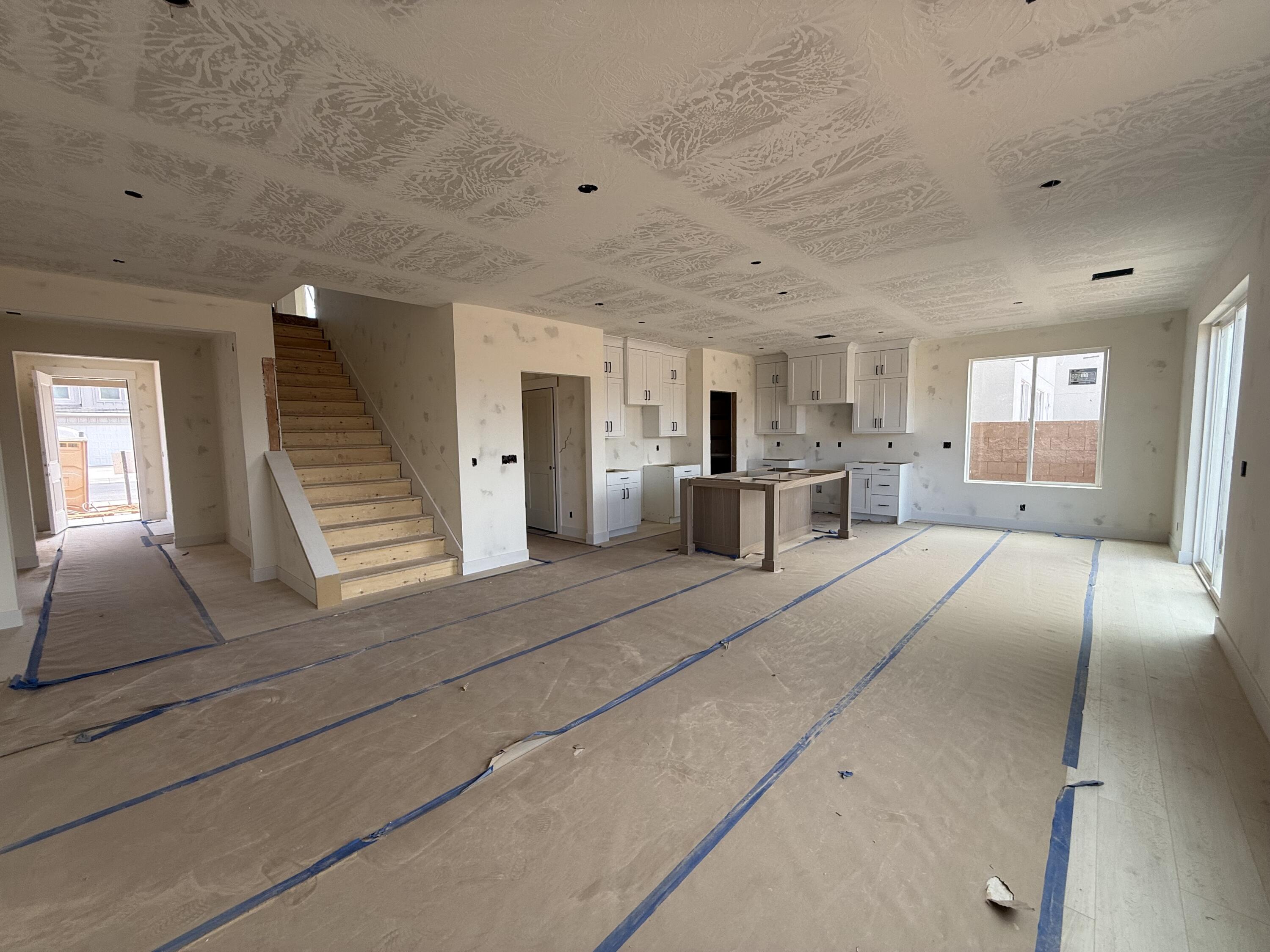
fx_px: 514
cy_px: 476
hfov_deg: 102.1
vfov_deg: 85.7
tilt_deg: -4.2
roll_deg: +0.5
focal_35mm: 14
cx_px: 635
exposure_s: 1/99
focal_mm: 2.22
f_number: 2.2
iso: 50
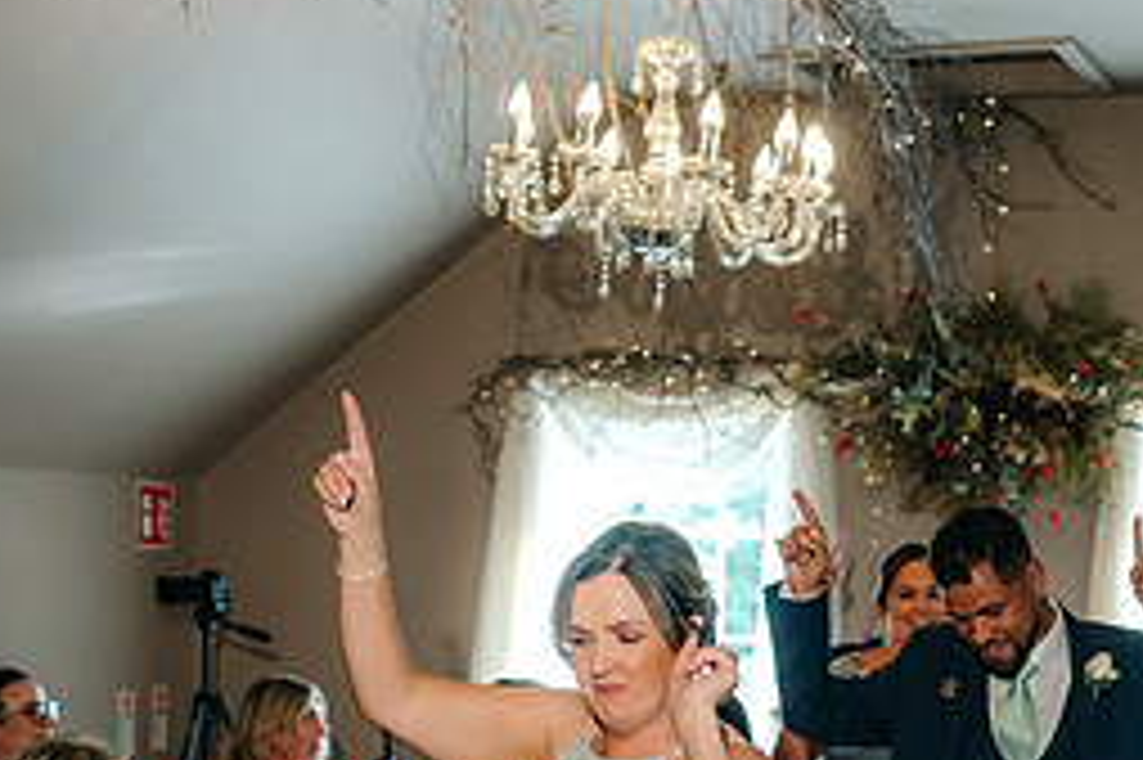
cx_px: 585
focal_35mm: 80
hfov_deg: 25.4
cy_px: 726
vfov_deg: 16.7
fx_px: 2538
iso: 640
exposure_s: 1/200
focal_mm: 35
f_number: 2.5
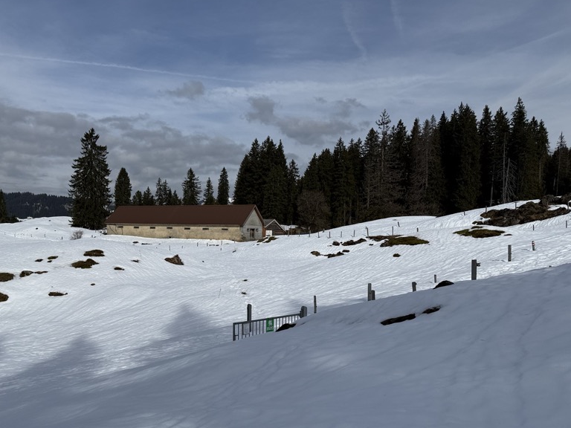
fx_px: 528
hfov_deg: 56.3
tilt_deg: -1.6
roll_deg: -0.6
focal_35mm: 32
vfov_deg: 44.0
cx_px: 226
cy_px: 252
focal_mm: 6.76
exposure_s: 1/11905
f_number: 1.78
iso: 80
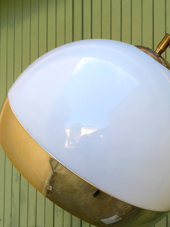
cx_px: 102
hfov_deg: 35.0
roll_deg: +0.9
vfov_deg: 45.8
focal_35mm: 41
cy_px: 120
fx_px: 269
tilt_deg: +1.6
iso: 25
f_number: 2.2
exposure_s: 1/159
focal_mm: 4.15
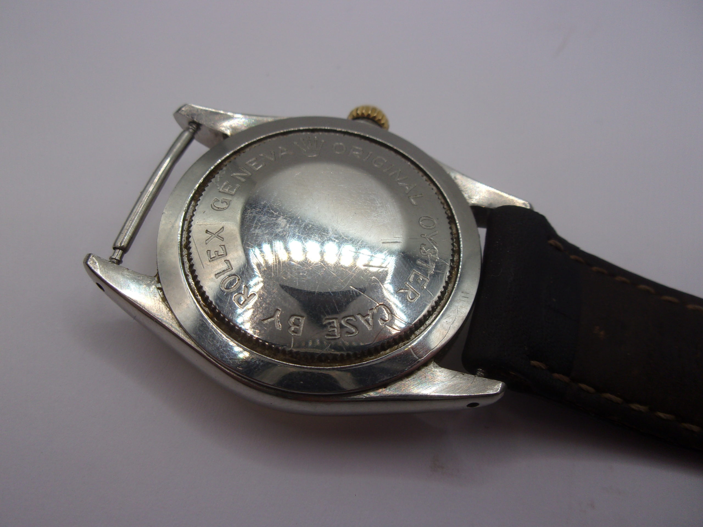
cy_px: 264
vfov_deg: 49.7
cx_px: 352
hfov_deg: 63.4
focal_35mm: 28
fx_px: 569
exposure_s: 1/150
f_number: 3.9
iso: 80
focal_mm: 5.1
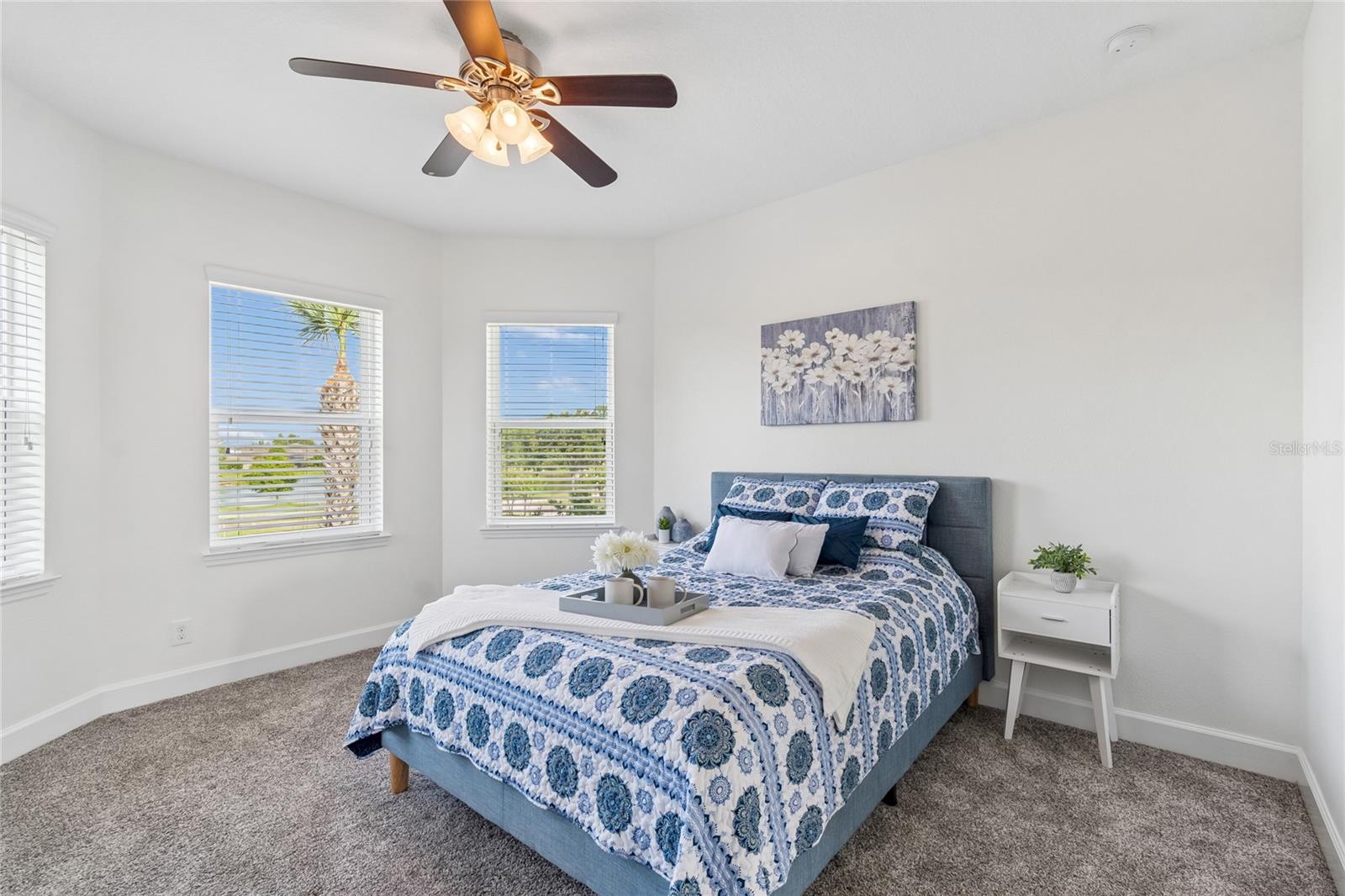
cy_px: 448
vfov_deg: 77.3
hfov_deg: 100.4
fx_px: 560
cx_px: 672
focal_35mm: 15
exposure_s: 1/10
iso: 100
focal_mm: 10
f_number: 7.1
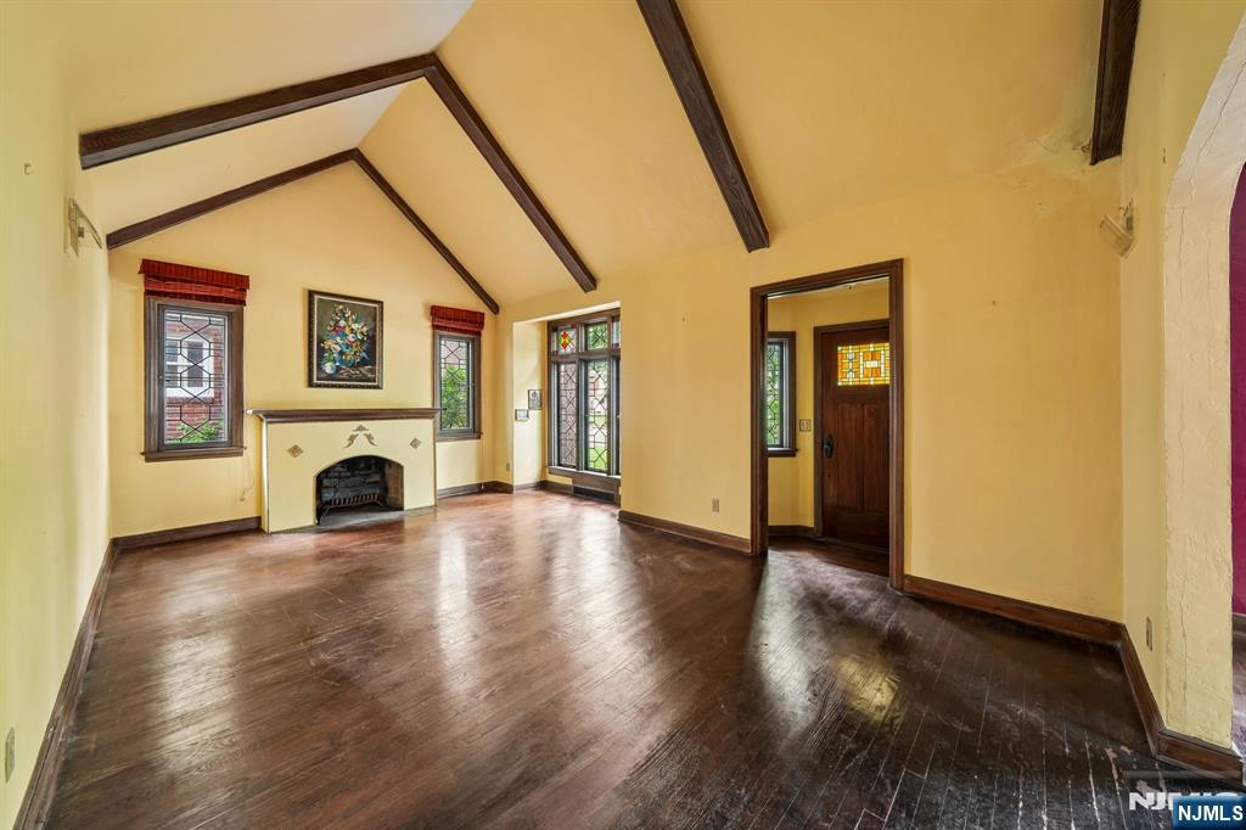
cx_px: 623
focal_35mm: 12
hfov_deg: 112.6
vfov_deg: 90.0
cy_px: 415
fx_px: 415
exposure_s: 1/1.67
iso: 400
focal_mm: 12
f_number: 11
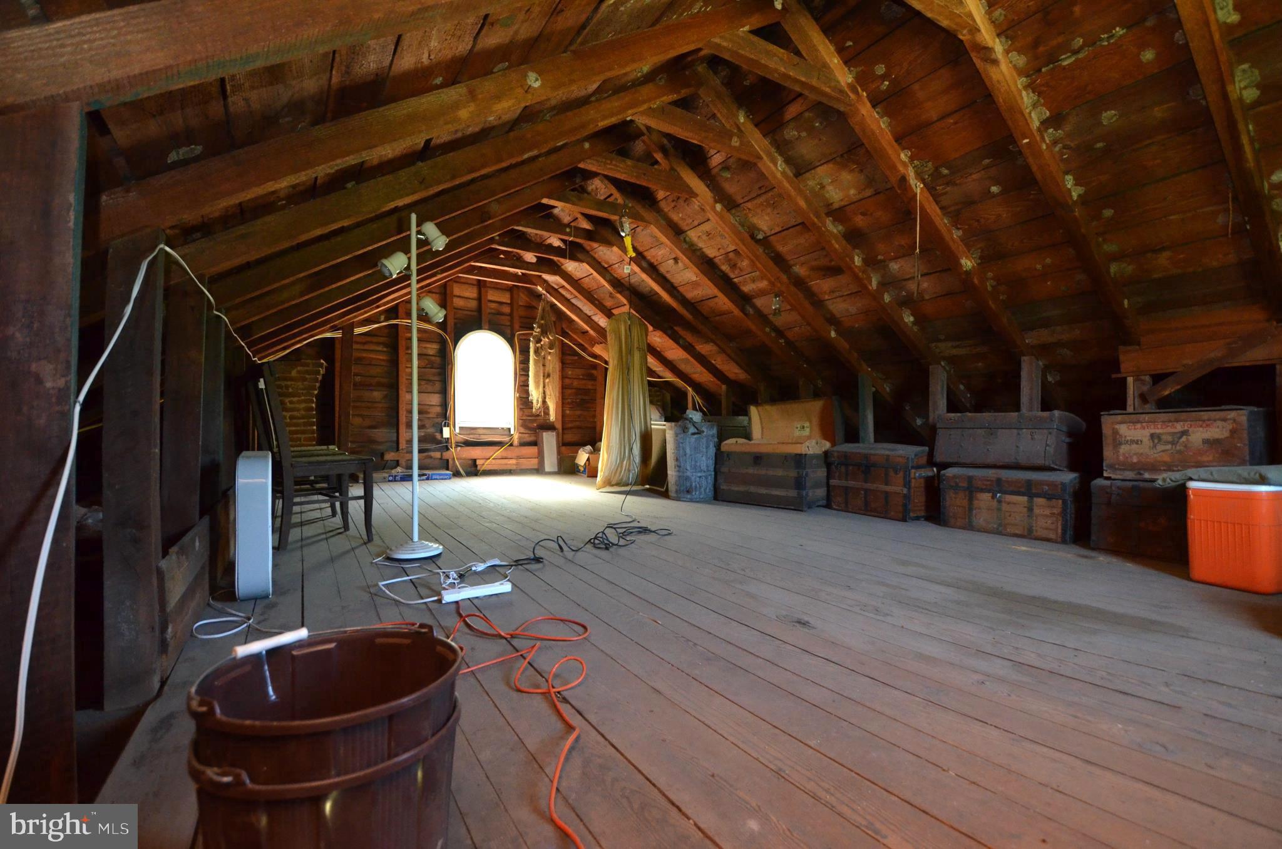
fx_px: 533
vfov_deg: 77.1
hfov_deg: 100.5
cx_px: 641
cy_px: 424
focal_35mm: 15
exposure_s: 1/60
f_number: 4
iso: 2500
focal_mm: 10
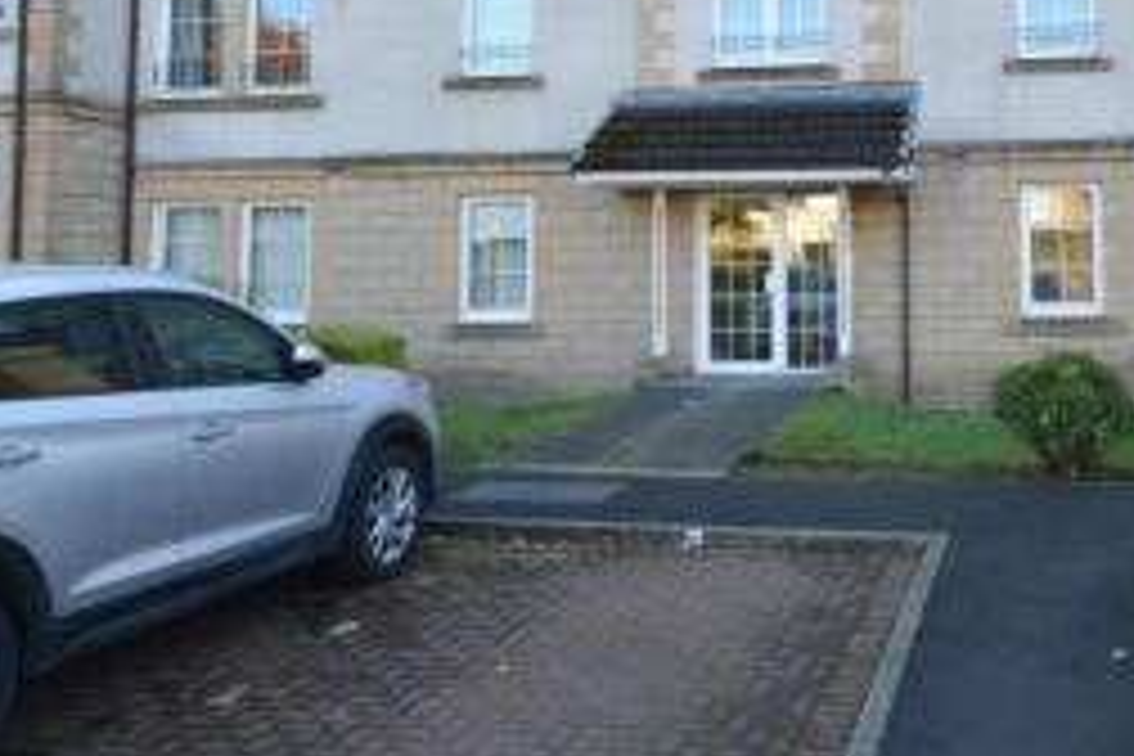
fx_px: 1228
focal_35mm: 39
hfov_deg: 47.2
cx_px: 886
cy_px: 119
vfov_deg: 32.9
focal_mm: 10
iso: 200
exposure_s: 1/125
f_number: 5.6
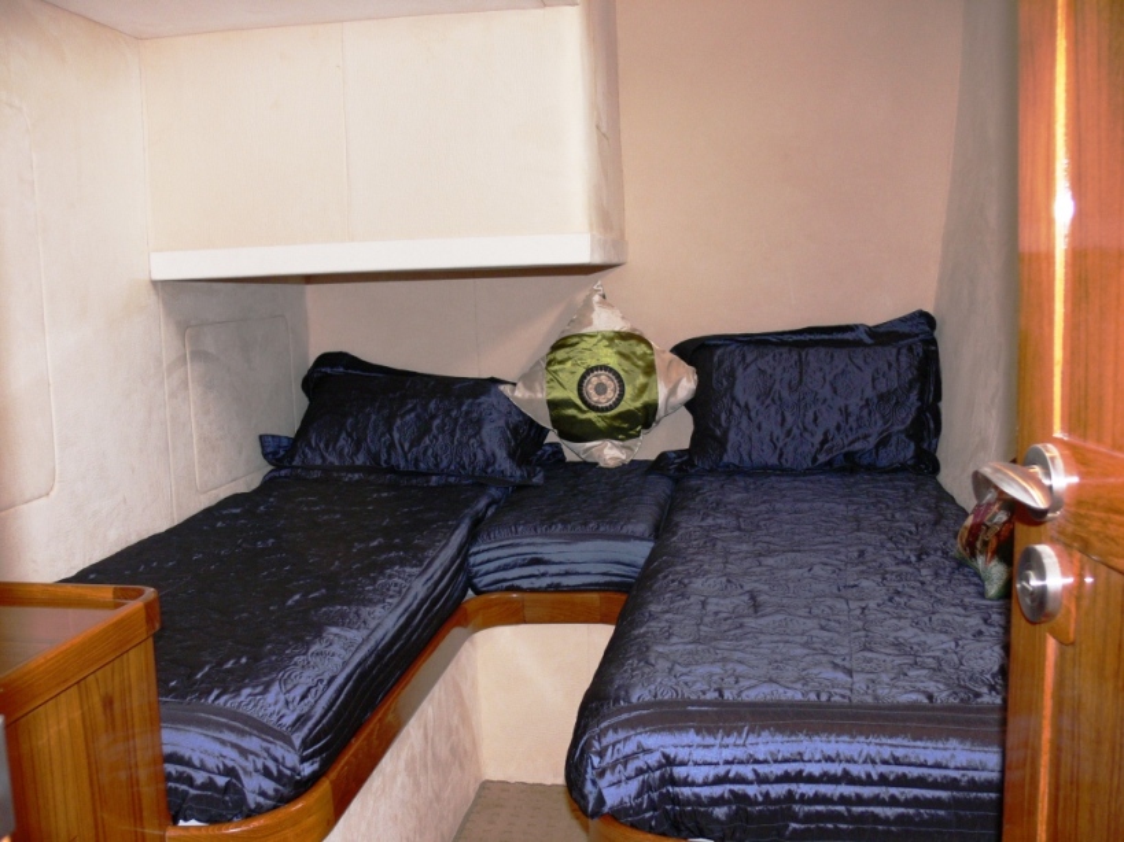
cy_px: 421
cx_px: 562
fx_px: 1136
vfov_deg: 40.7
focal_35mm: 35
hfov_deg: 52.6
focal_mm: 7.4
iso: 100
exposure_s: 1/30
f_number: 2.8
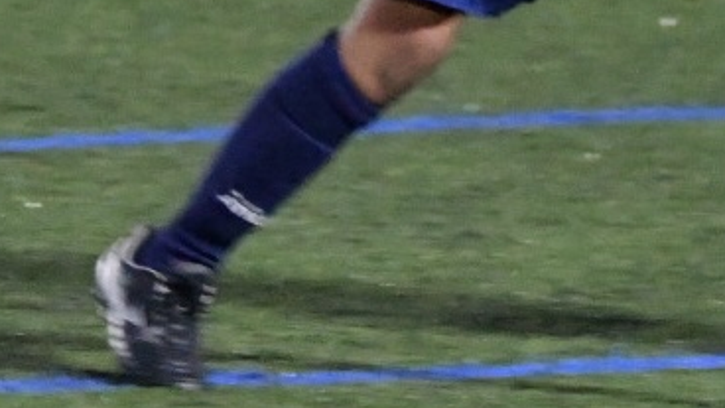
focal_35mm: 1177
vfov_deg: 1.0
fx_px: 22627
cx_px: 625
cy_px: -287
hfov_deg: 1.8
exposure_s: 1/160
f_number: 5.6
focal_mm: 260
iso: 12800
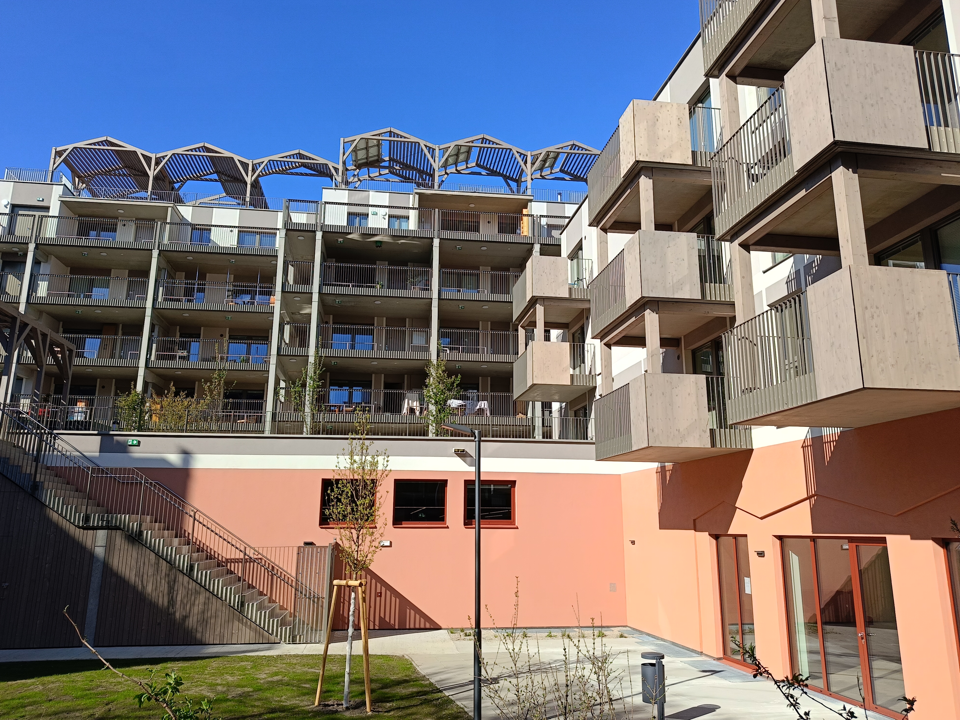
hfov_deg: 67.3
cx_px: 480
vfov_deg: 53.1
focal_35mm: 26
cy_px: 360
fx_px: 721
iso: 50
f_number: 1.75
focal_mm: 5.25
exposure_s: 1/966
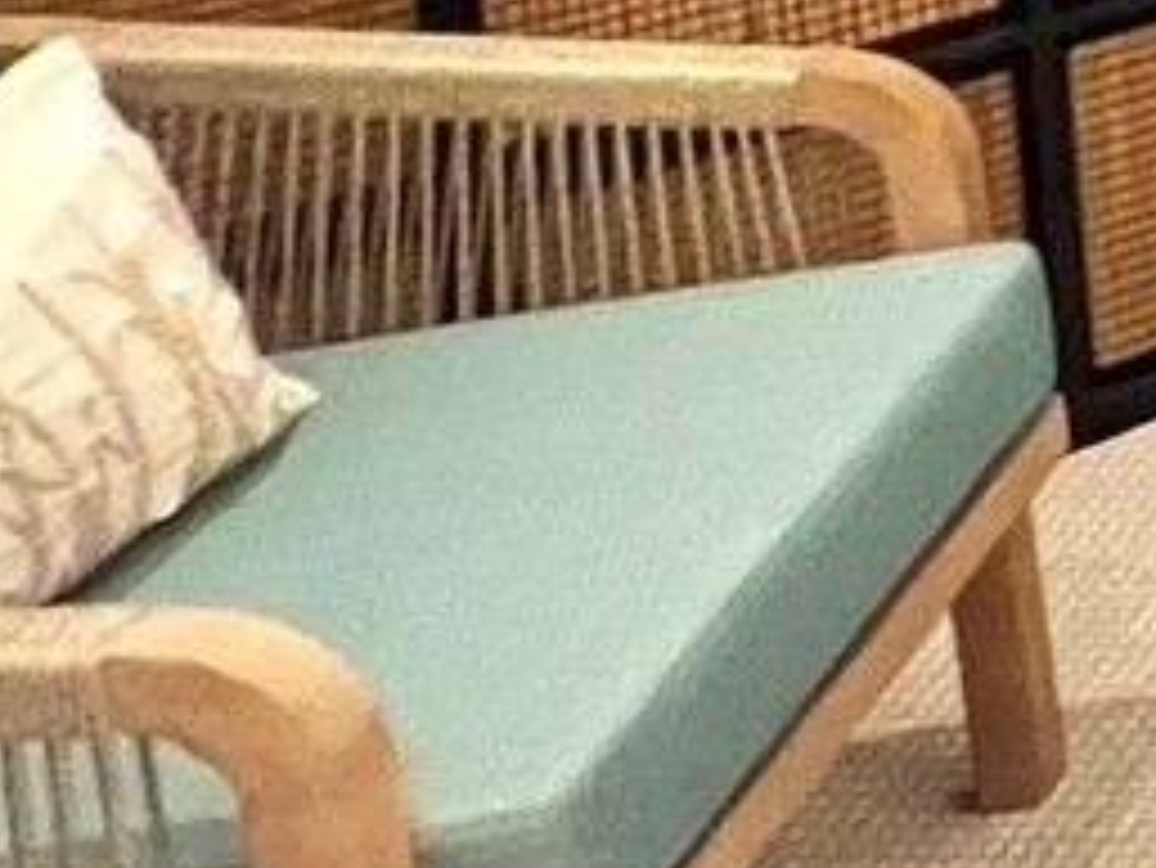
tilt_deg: -7.3
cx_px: 3288
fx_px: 2706
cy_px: -904
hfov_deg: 12.3
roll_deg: -1.0
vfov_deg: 14.7
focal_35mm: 81
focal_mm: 1.57
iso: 500
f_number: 1.8
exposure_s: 1/60
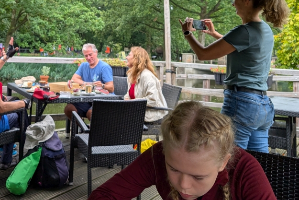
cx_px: 96
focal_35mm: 40
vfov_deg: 32.0
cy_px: 25
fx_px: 332
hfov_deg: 47.5
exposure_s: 1/782
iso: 23
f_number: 1.68
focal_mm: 6.9
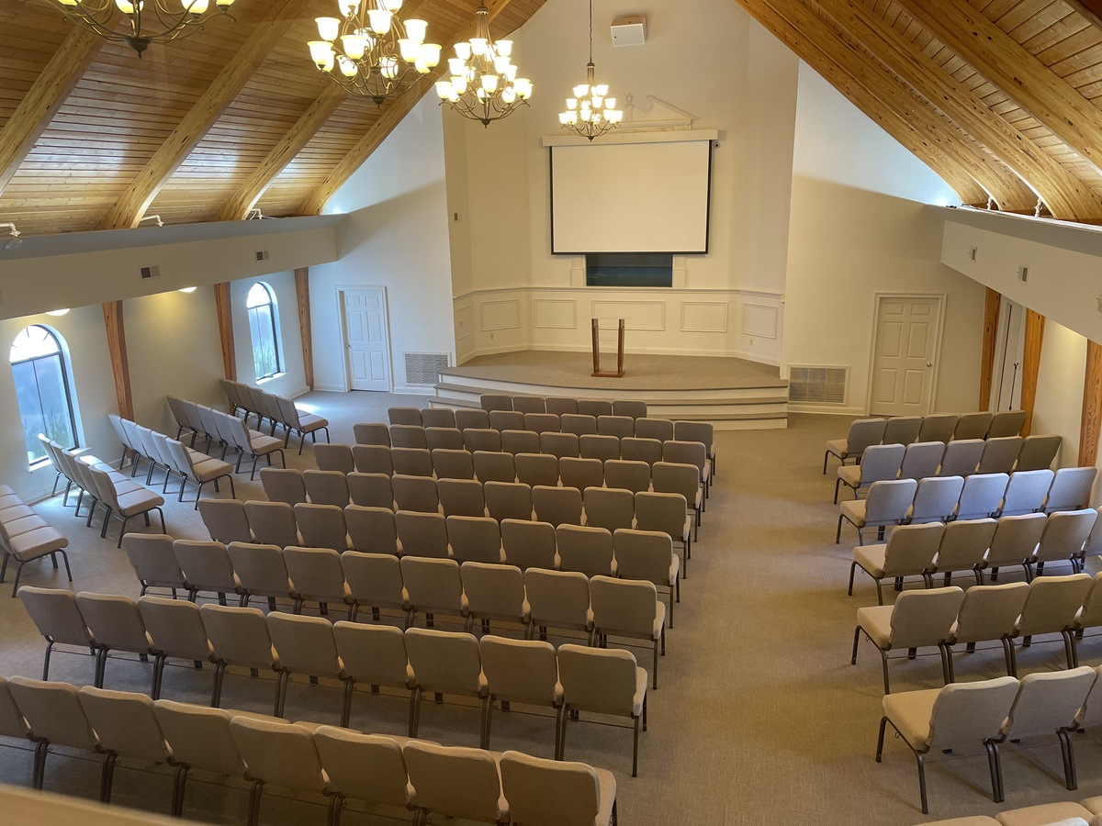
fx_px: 828
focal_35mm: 26
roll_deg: +1.4
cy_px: 413
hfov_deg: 67.3
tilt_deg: -14.3
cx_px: 551
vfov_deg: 53.1
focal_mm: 4.2
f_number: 1.6
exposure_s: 1/60
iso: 125
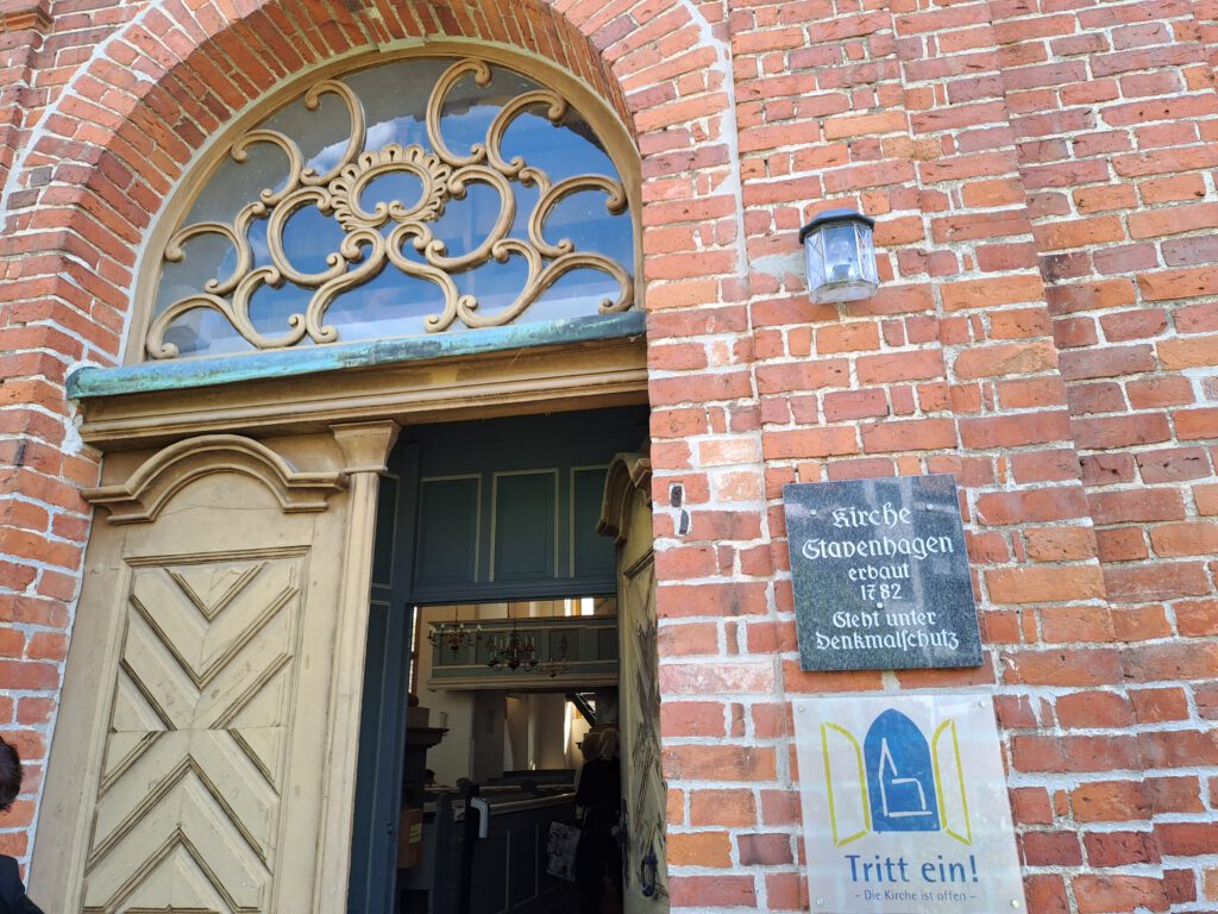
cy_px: 457
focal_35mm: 25
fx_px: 880
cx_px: 609
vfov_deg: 54.9
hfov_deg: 69.4
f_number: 1.8
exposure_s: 1/100
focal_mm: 4.65
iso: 32
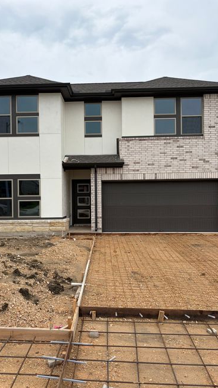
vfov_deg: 66.1
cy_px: 198
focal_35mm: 29
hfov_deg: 40.1
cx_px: 99
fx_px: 298
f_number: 1.6
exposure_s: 1/2747
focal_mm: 5.96
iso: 50
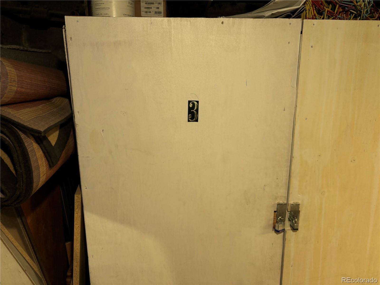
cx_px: 190
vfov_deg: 53.1
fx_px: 285
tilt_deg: -15.4
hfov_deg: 67.3
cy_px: 142
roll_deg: -0.5
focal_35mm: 26
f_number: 1.6
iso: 80
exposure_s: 1/60
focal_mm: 5.96
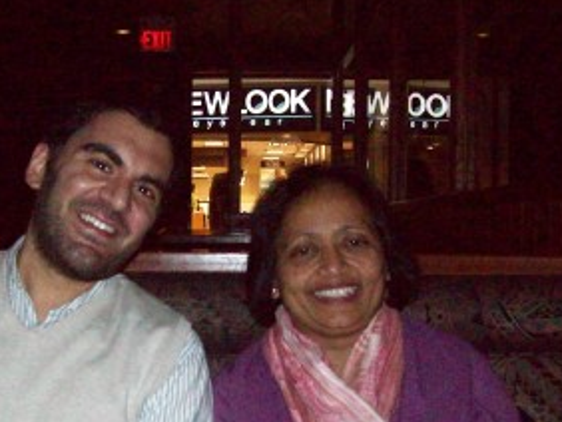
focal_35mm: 51
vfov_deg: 28.4
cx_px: 171
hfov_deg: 36.9
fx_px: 829
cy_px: 279
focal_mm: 6
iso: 800
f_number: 2.7
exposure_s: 1/128
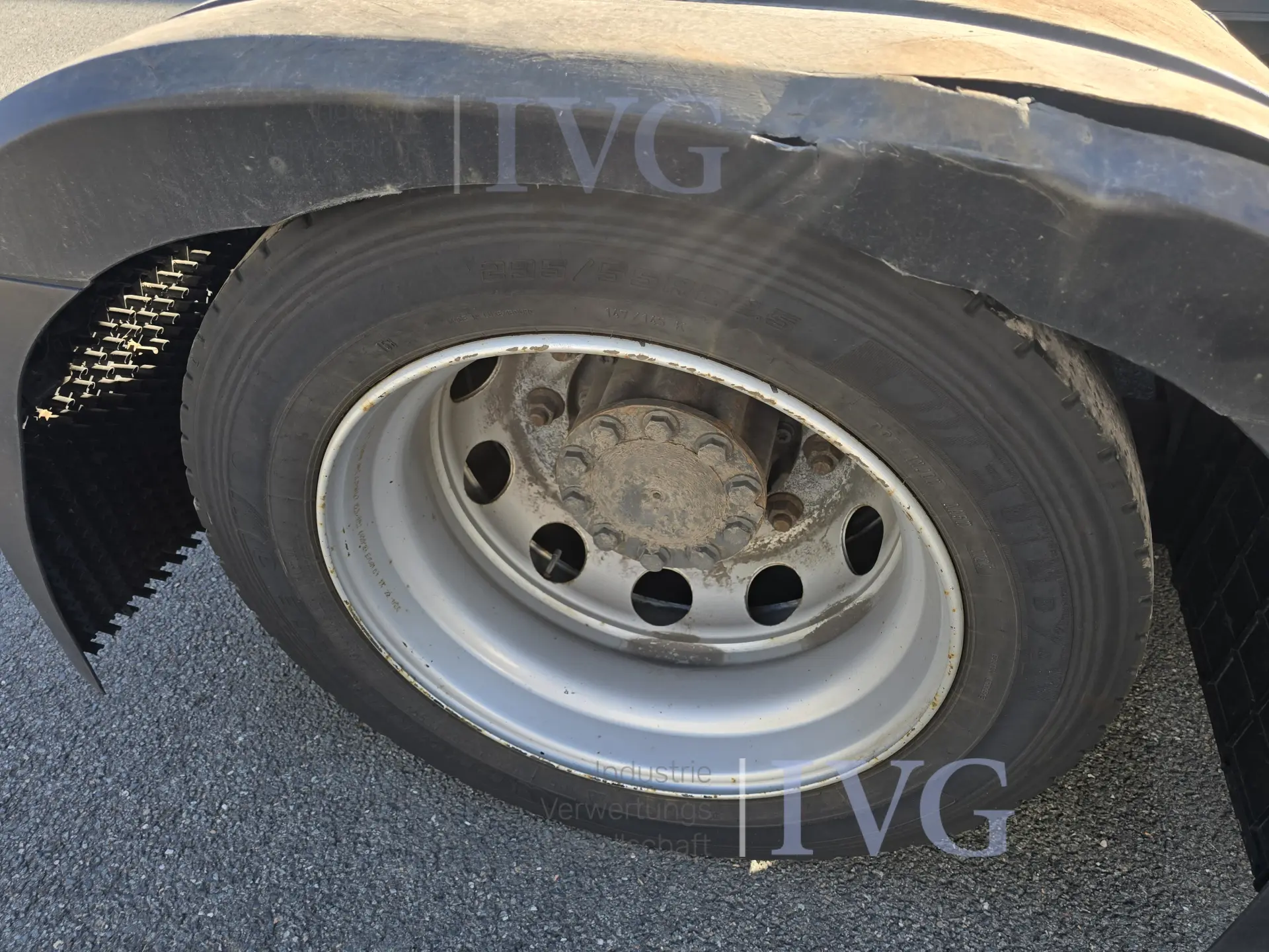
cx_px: 634
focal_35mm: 23
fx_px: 843
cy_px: 476
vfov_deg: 58.9
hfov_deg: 73.9
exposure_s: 1/180
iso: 20
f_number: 1.7
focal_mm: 6.3
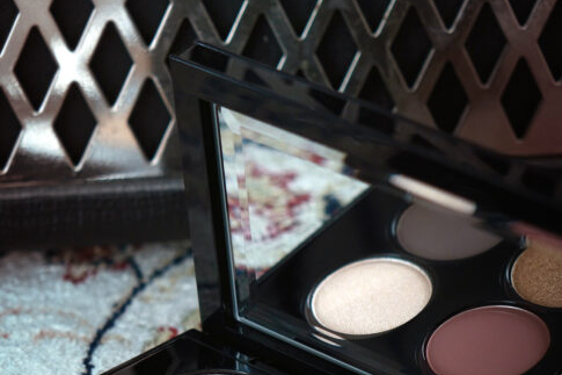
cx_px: 263
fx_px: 3542
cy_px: 174
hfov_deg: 9.1
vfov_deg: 6.0
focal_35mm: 227
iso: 400
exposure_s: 1/125
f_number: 2.8
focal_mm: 73.3
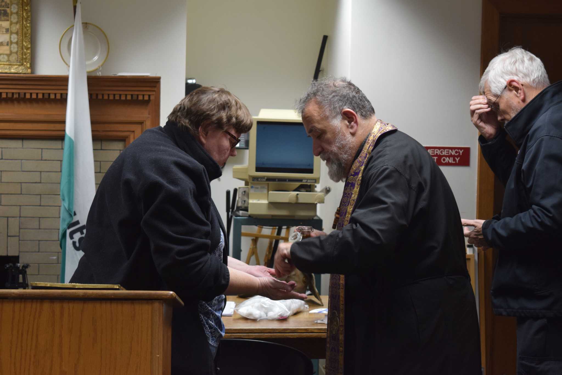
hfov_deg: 24.6
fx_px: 1288
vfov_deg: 16.6
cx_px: 281
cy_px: 188
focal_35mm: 82
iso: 1100
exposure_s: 1/60
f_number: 5.6
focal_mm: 55
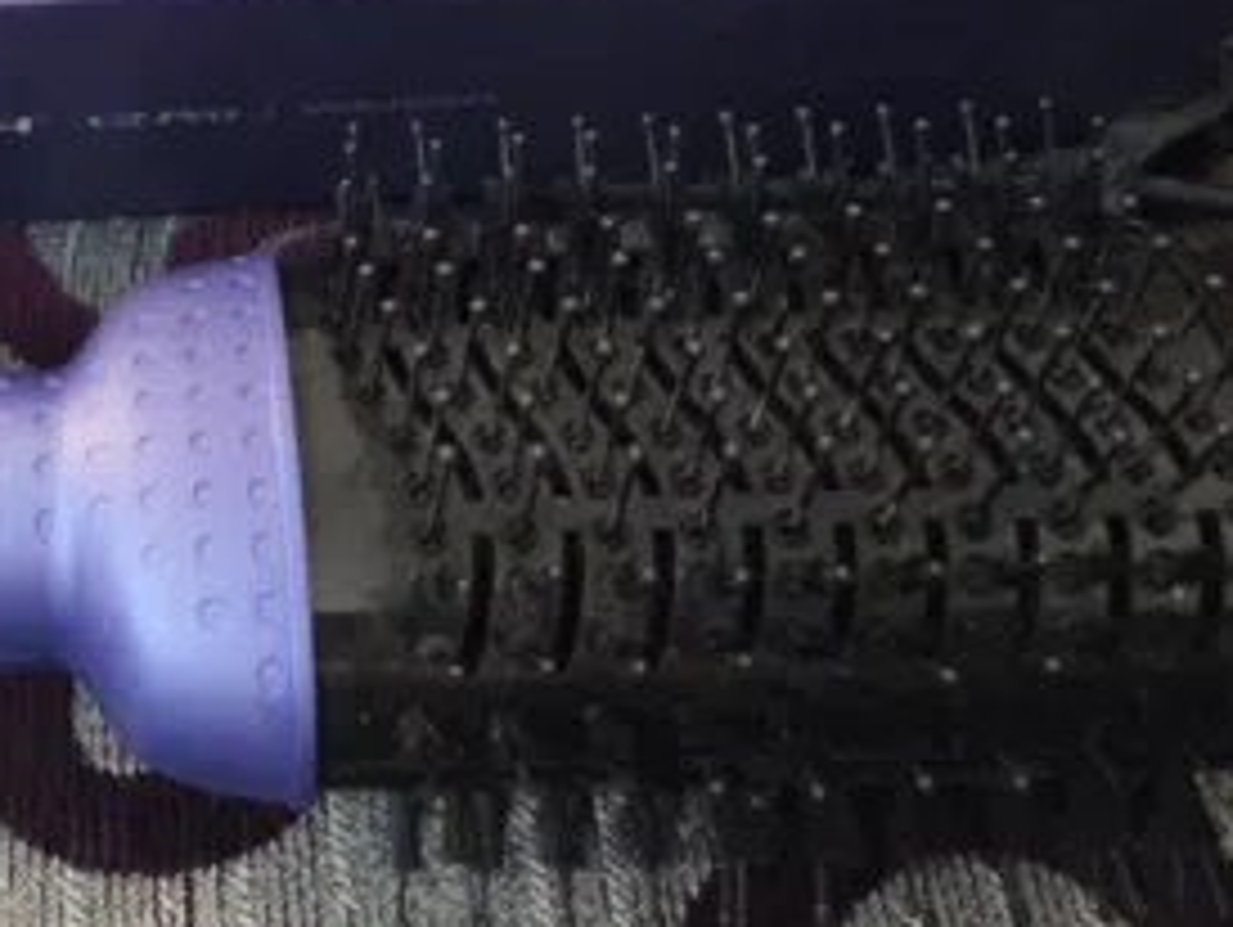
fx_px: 1996
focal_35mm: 56
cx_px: 32
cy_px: 40
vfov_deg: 25.1
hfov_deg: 31.9
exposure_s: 1/20
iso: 640
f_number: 1.7
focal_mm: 5.24
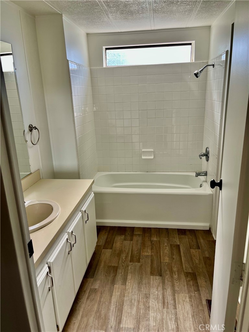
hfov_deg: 53.1
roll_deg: +1.8
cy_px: 166
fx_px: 249
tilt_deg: -17.3
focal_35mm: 26
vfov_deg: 67.3
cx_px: 124
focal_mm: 5.1
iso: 40
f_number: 1.6
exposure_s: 1/172
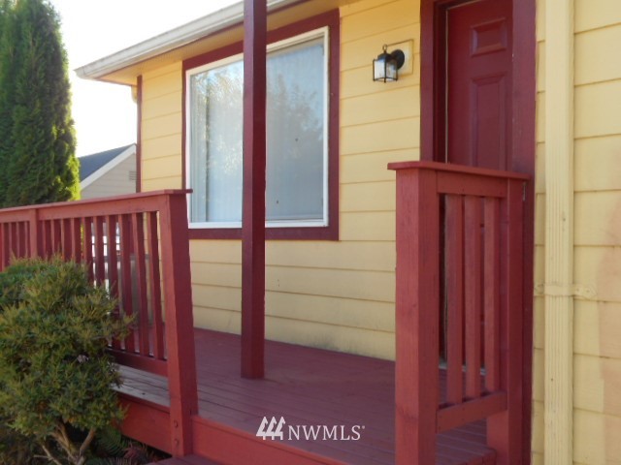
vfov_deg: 36.8
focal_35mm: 39
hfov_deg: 47.9
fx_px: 700
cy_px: 232
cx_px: 310
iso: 80
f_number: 4.5
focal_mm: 6.9
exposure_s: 1/60
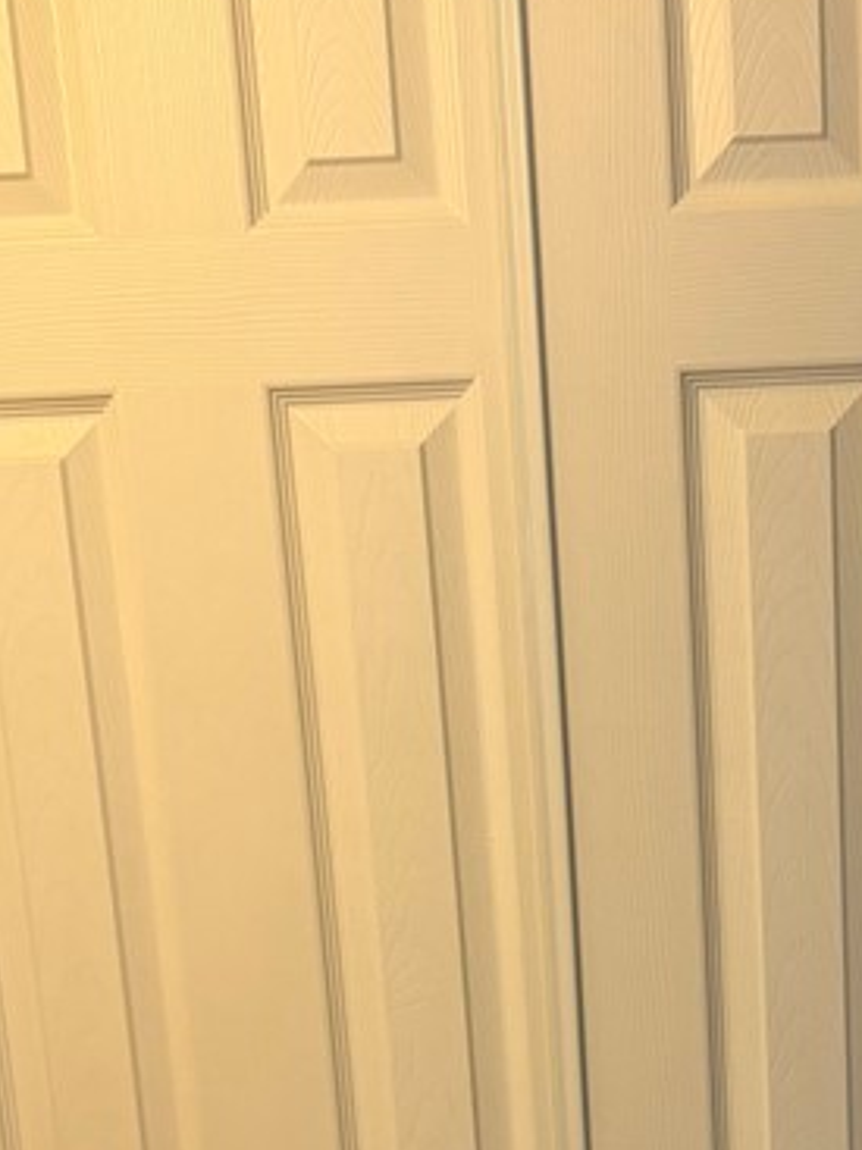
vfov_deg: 27.8
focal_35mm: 67
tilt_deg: -14.1
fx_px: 2226
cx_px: 696
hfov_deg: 21.6
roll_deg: +1.9
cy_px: 1056
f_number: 1.78
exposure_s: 1/120
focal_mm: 6.76
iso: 200
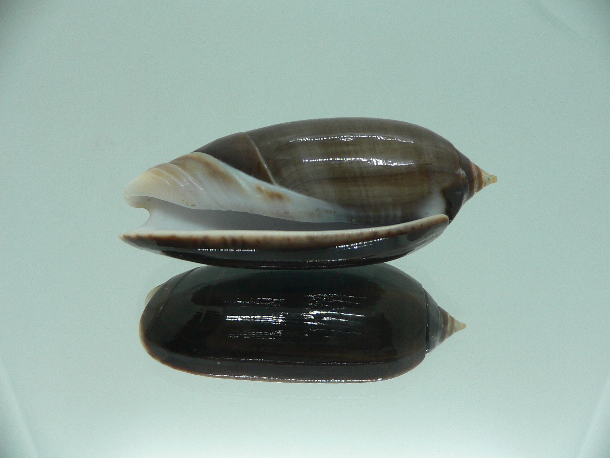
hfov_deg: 52.6
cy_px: 229
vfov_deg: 40.7
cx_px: 305
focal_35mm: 35
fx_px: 617
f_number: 2.8
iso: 100
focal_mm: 4.6
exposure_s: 1/60
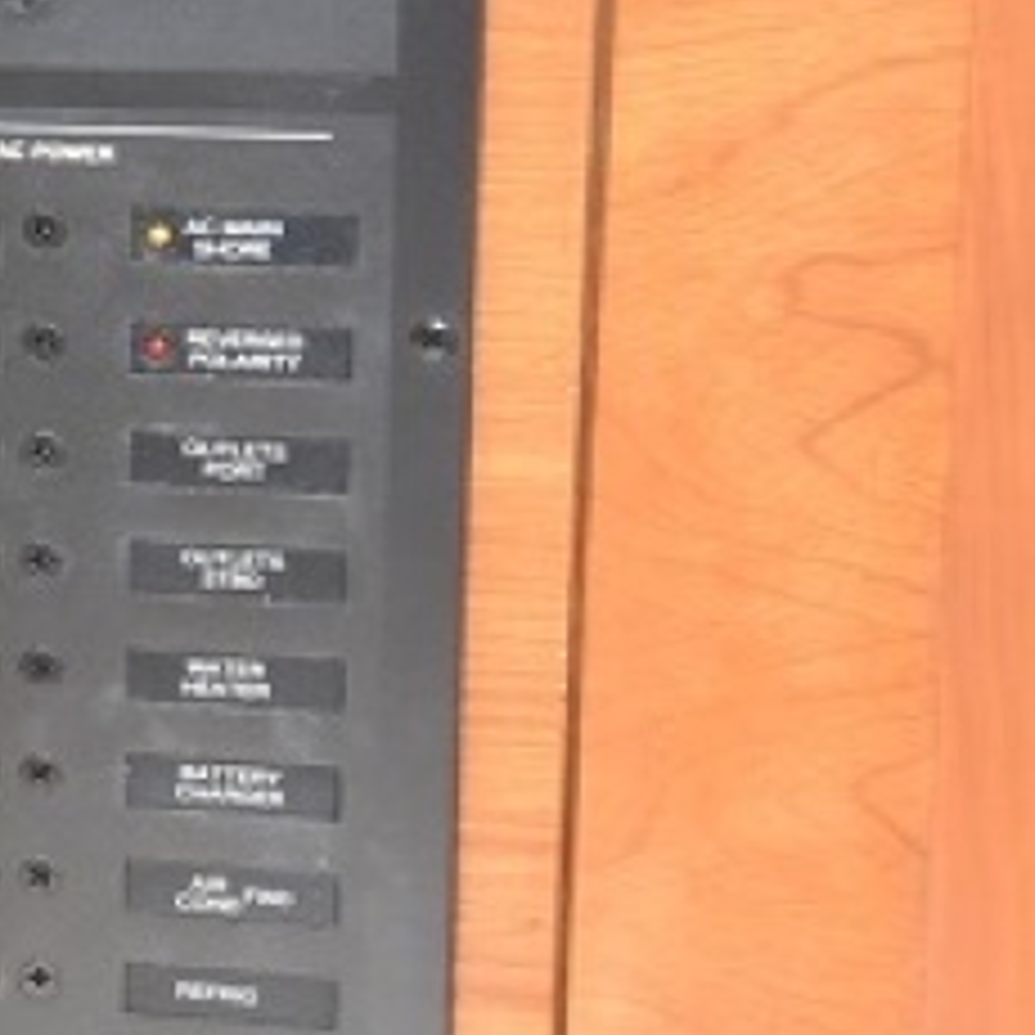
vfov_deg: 13.8
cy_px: 225
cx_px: -722
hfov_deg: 12.8
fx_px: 4262
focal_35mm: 126
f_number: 4
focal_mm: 38
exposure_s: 1/60
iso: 2500
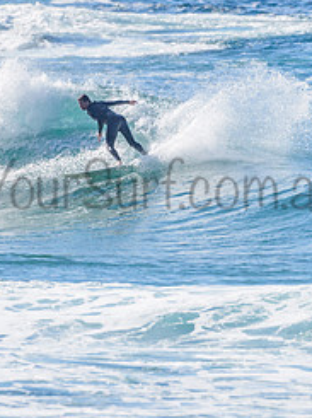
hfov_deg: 1.1
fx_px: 16857
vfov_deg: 1.4
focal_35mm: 1399
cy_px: 161
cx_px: 95
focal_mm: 500
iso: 560
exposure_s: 1/8000
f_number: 5.6
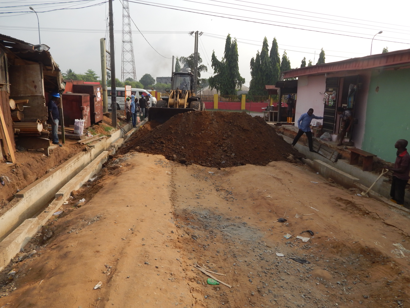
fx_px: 296
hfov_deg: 69.4
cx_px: 205
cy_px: 154
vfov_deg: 54.9
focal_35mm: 25
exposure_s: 1/800
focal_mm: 4.5
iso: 125
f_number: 3.1
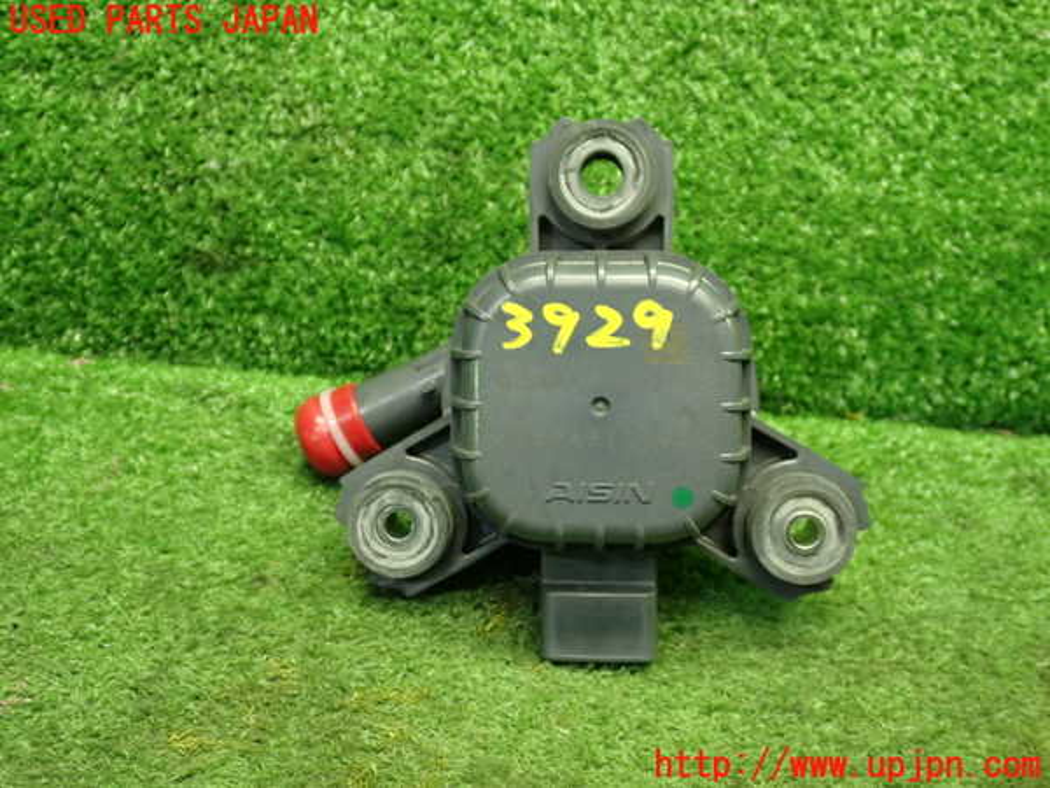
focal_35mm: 41
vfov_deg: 35.1
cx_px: 525
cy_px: 394
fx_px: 1244
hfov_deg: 45.8
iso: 640
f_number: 2.8
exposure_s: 1/40
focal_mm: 7.31
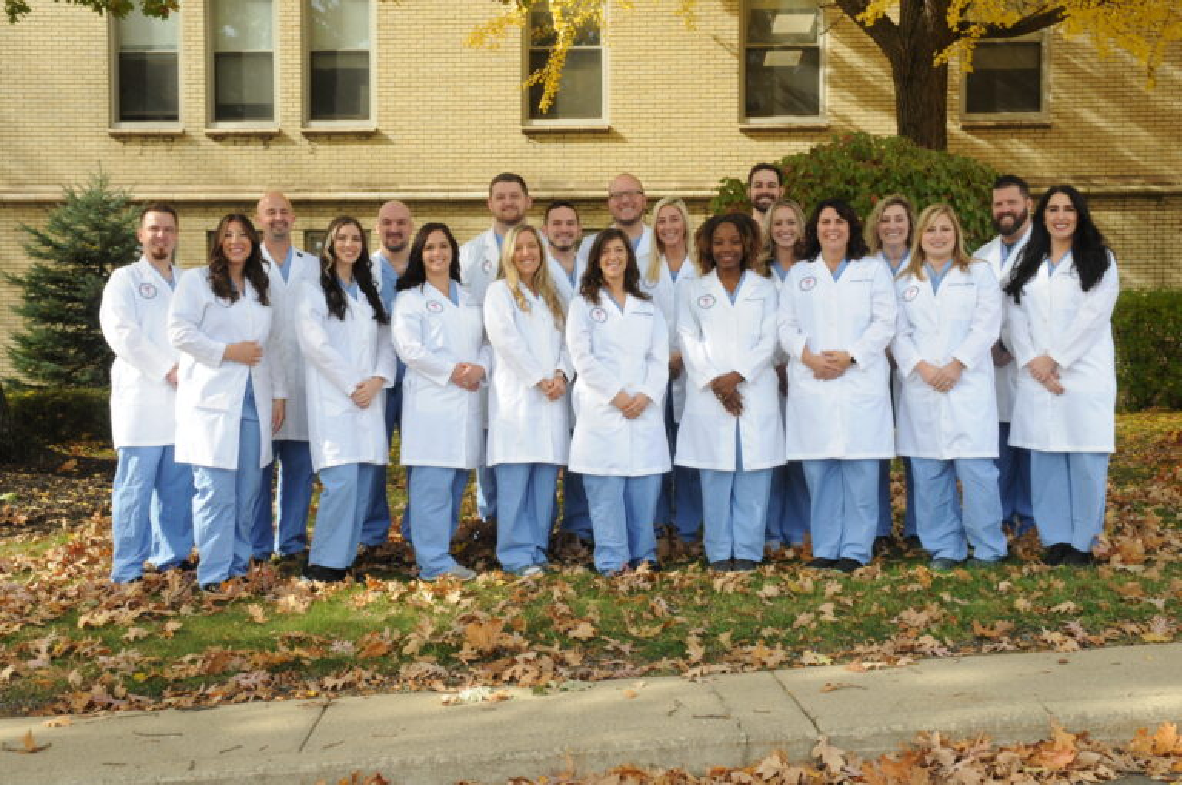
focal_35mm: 46
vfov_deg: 28.9
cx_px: 591
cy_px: 392
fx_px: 1525
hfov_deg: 42.4
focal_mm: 31
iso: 640
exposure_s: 1/80
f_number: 16
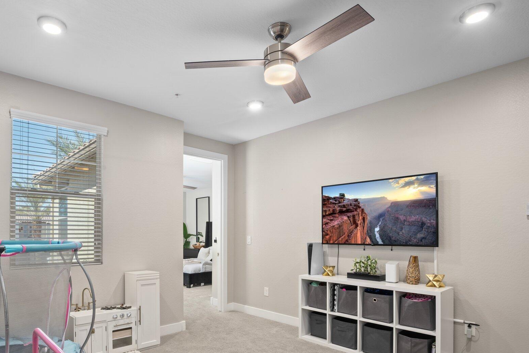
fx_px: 309
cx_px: 210
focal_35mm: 21
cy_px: 225
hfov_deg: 80.2
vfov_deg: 58.6
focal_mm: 16
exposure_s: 1/1.43
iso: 250
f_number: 11
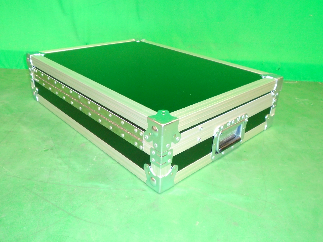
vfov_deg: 45.4
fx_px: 289
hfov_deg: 58.4
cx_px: 162
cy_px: 121
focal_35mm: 31
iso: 400
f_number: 3.5
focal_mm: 5.5
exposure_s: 1/40
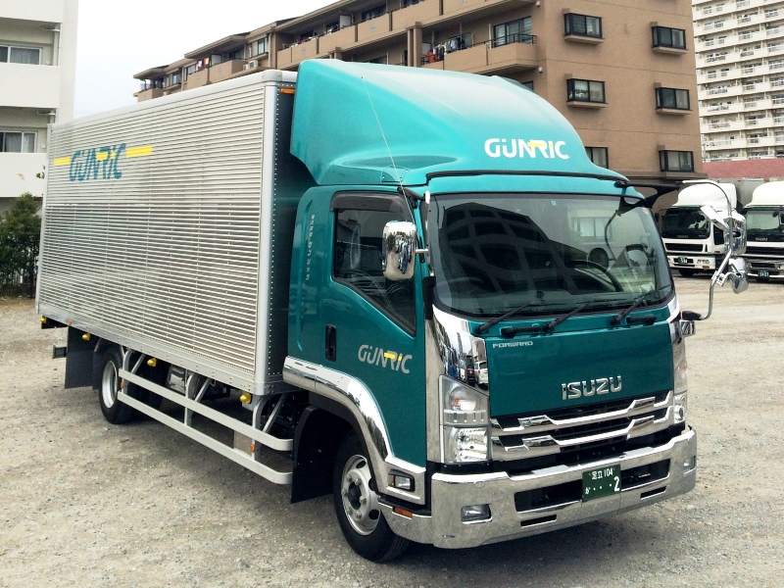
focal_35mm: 29
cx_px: 392
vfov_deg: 48.2
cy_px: 294
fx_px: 657
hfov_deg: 61.7
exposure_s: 1/129
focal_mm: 4.15
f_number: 2.2
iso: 32
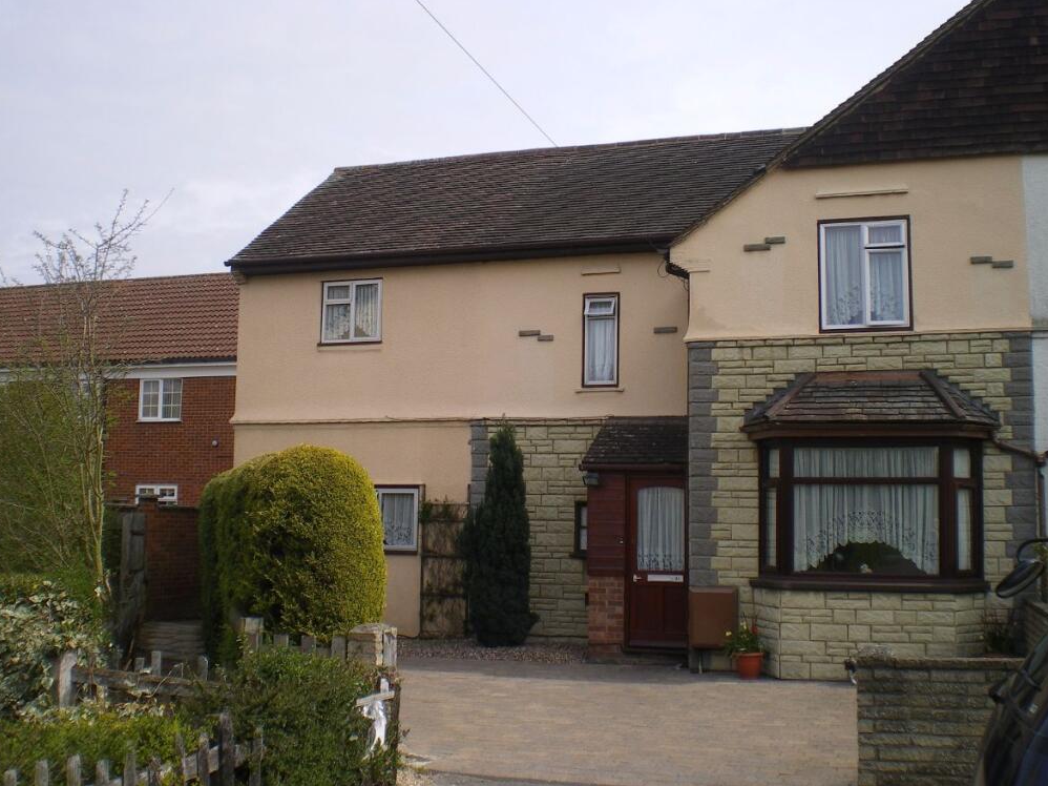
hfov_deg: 47.9
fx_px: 1180
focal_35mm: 39
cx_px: 530
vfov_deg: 36.8
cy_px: 384
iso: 64
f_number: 4.6
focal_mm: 6.3
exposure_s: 1/320
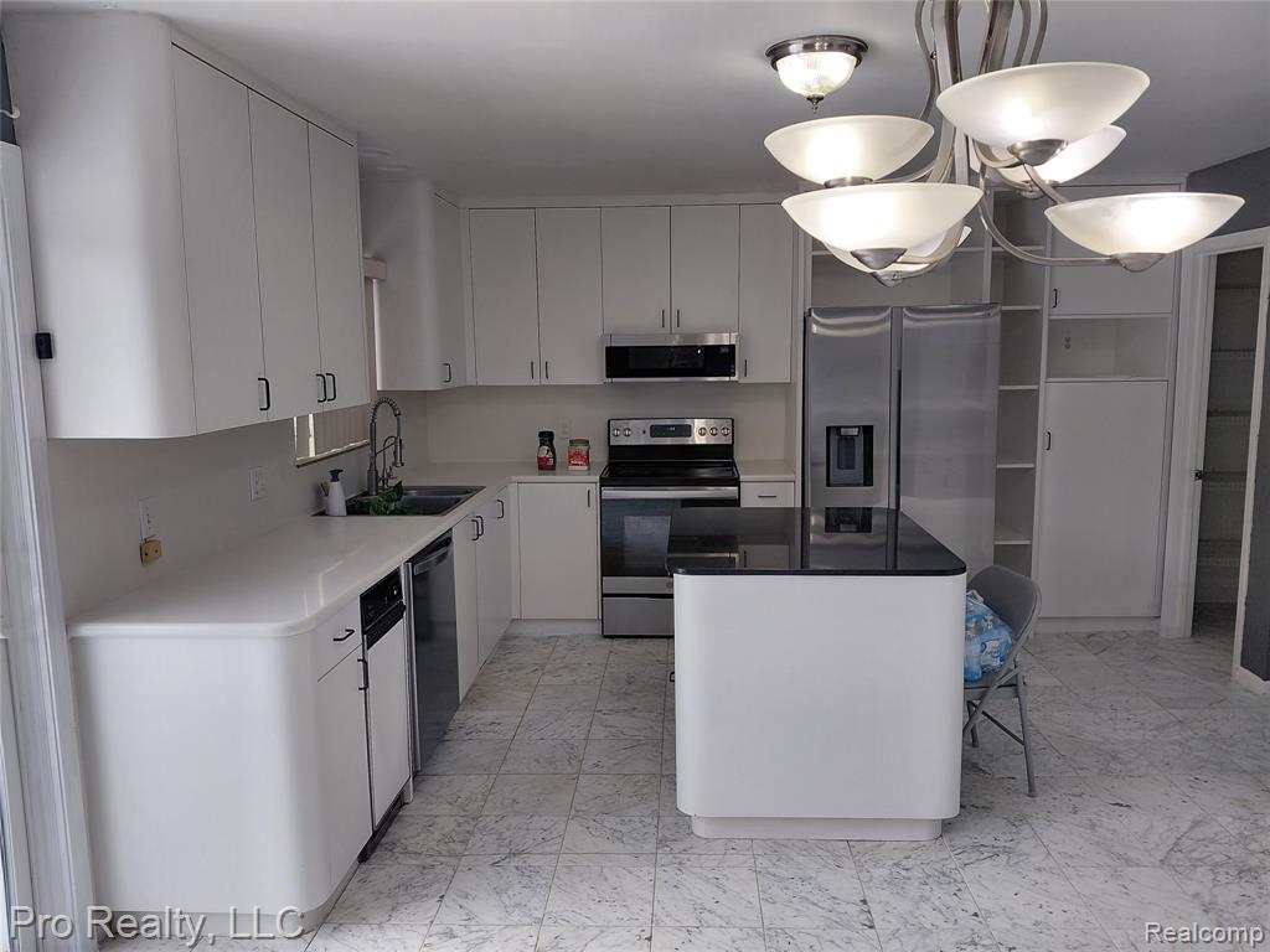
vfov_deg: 54.9
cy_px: 476
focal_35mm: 25
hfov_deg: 69.4
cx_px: 635
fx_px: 917
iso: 50
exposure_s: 1/120
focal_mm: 4.69
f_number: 1.8
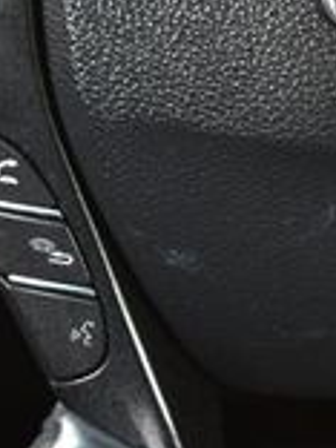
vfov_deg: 8.4
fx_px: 3054
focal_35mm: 236
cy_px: 32
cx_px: 434
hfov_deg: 6.2
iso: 400
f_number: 7.1
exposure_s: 1/25
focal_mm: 40
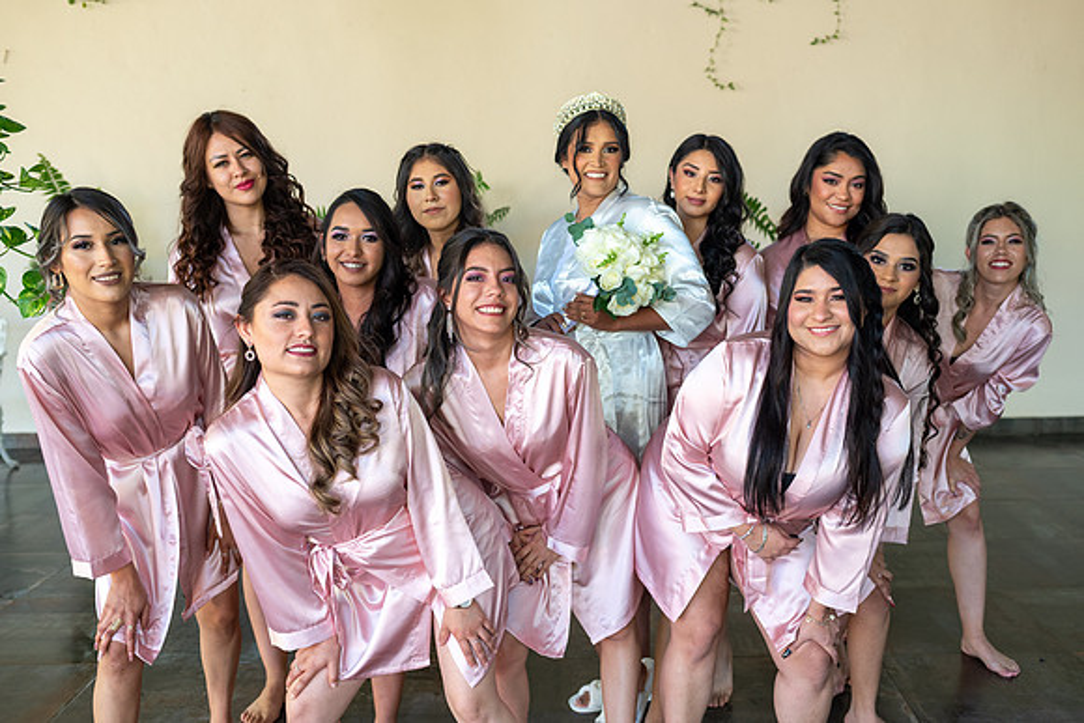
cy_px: 384
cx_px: 570
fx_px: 1122
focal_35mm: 37
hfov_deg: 51.5
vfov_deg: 35.7
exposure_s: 1/125
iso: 160
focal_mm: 35
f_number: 3.5
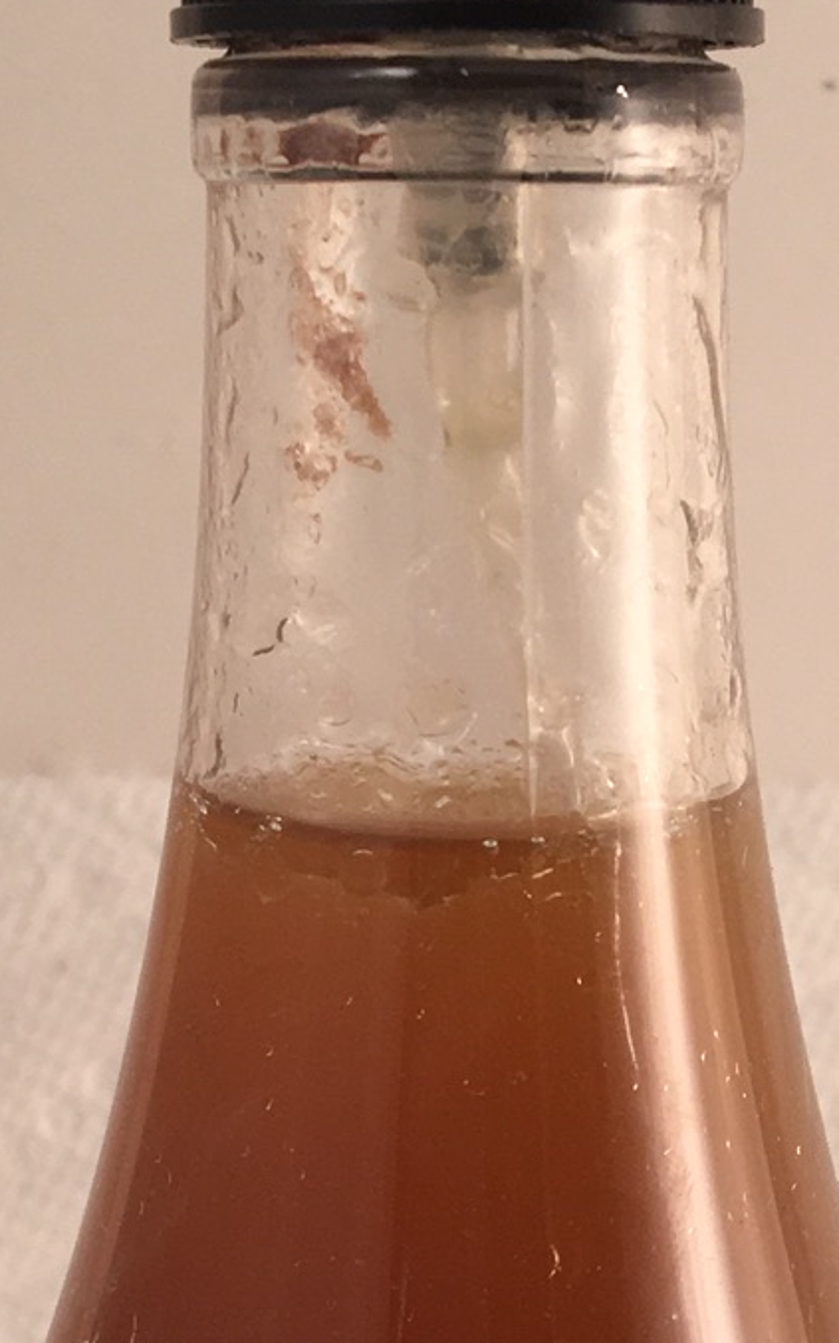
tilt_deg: -15.5
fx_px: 3403
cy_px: 1085
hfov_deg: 14.1
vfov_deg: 22.0
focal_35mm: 93
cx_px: 466
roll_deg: -2.5
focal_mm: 4.15
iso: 32
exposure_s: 1/120
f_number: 2.2
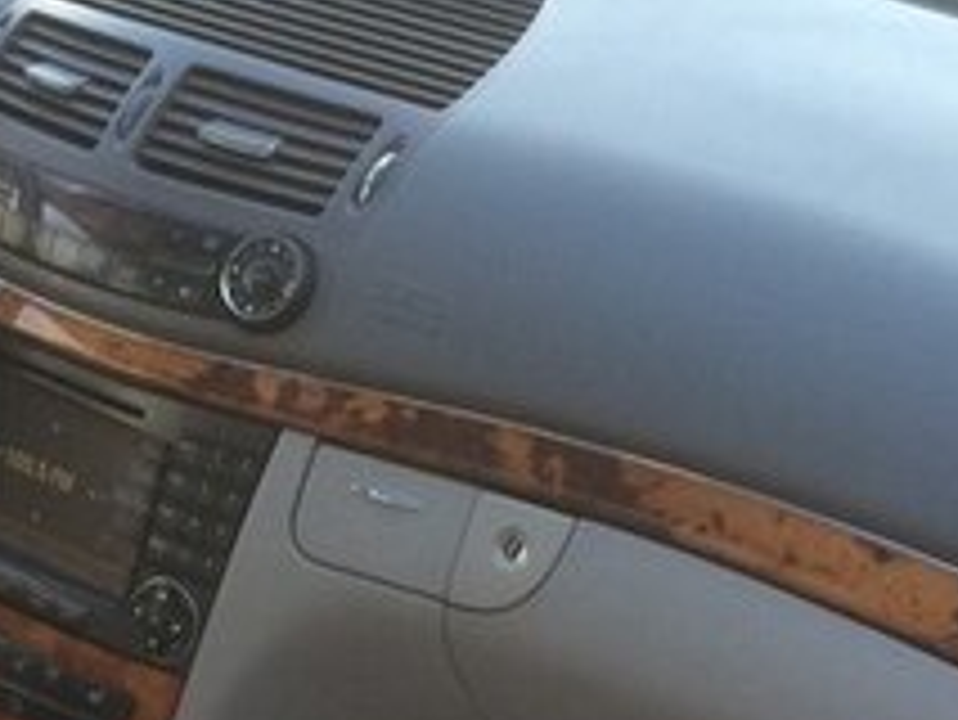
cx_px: 319
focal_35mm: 90
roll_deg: -3.3
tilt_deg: -35.0
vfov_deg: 15.7
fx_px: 2492
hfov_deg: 21.7
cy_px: 893
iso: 64
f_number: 2.2
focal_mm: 4.15
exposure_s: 1/100
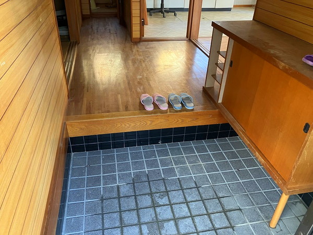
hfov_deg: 63.4
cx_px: 156
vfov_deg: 49.7
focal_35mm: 28
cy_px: 118
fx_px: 253
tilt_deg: -31.5
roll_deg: -1.1
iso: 200
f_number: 1.8
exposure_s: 1/60
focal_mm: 3.99
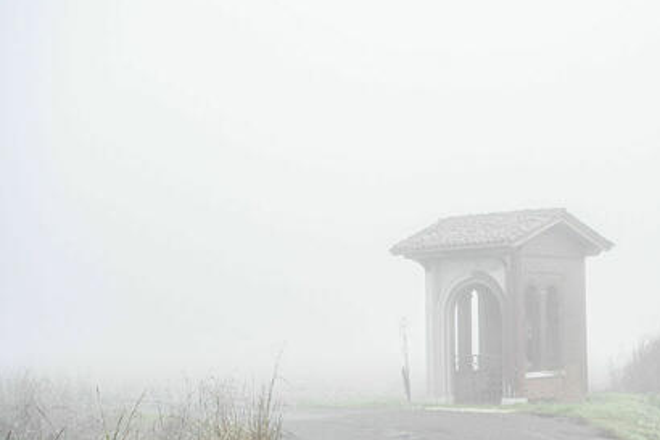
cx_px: 470
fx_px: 1100
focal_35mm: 60
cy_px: 301
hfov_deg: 32.9
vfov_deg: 22.5
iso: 200
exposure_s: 1/100
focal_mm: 27
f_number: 4.5
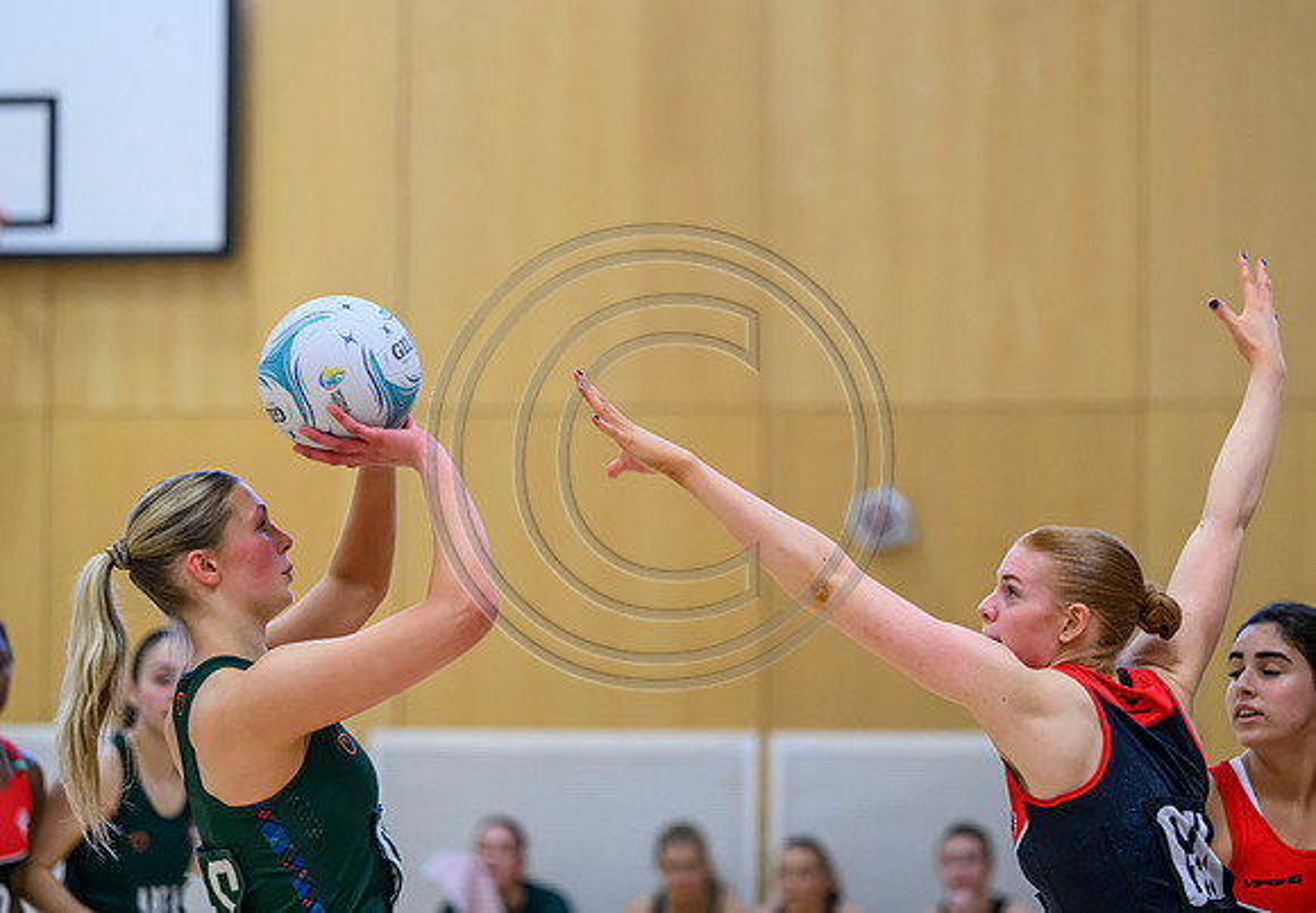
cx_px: 631
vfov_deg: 8.3
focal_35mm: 170
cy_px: 392
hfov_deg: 11.9
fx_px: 6300
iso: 3200
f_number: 3.2
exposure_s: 1/1000
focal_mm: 145
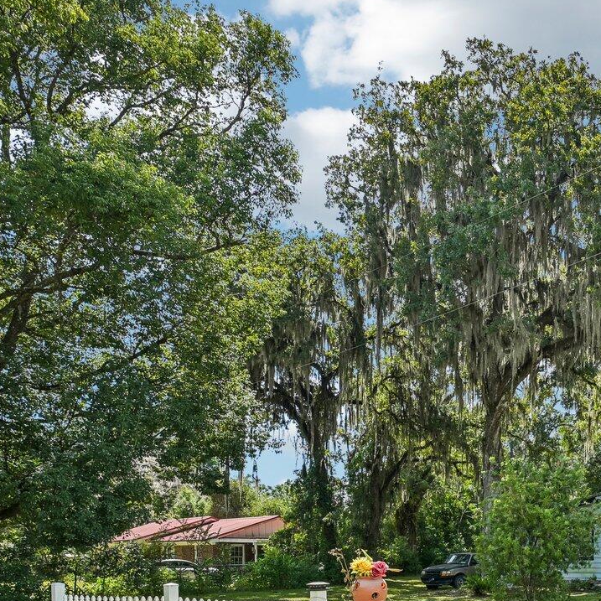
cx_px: 610
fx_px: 668
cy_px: 565
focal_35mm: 34
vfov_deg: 43.3
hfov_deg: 41.6
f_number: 8
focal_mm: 14
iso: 100
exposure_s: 1/180
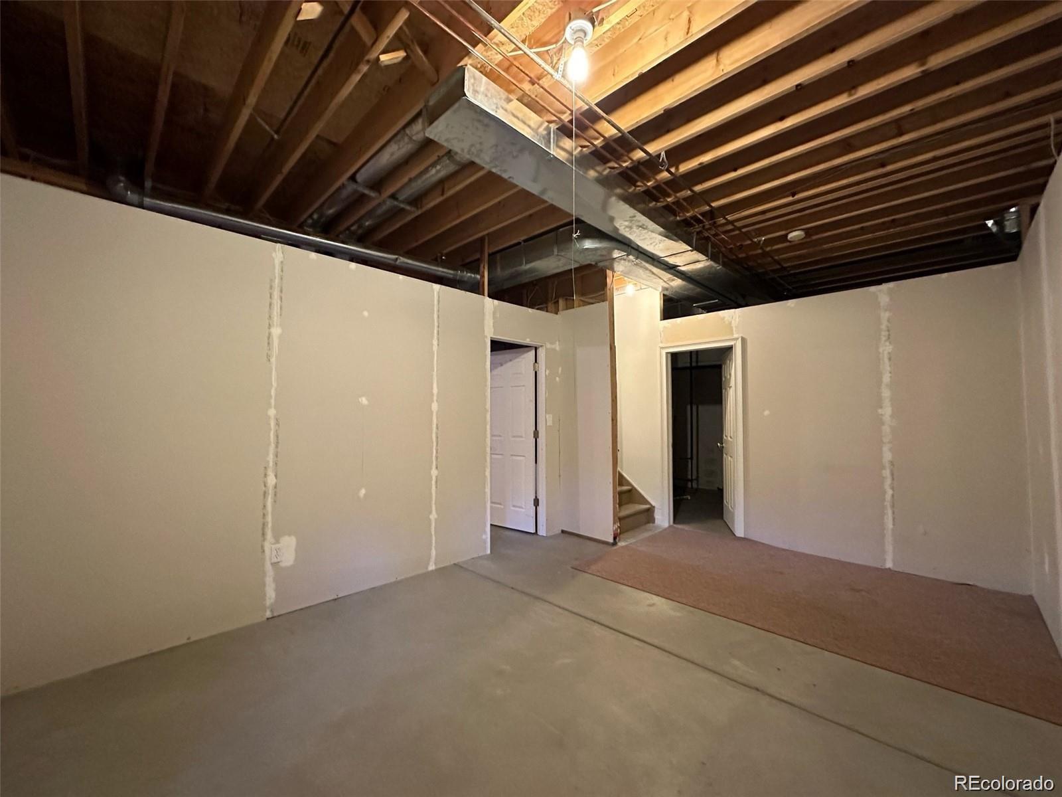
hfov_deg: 102.1
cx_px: 531
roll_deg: -0.4
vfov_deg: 85.7
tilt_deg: +2.1
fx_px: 430
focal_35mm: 14
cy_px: 398
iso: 800
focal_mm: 2.22
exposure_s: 1/60
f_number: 2.2
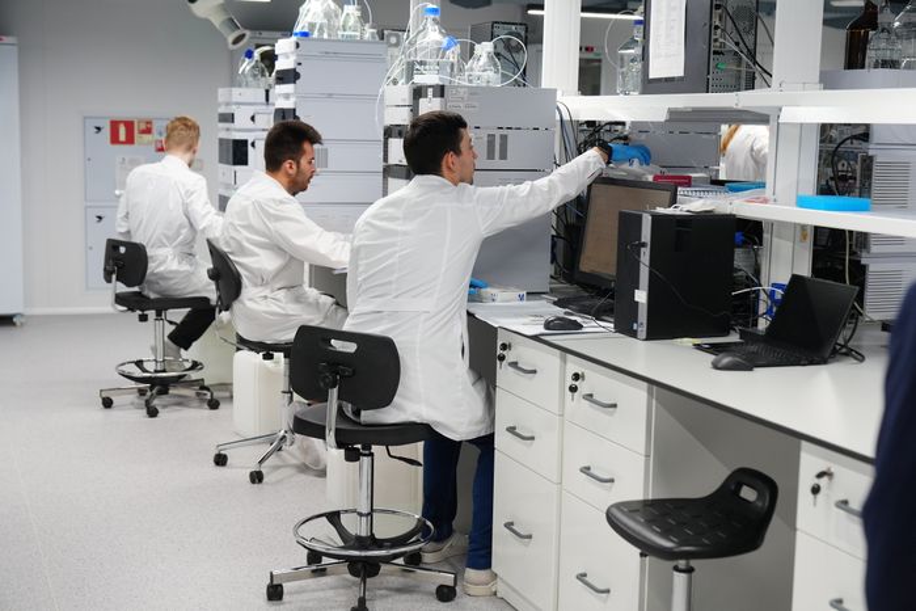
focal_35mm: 51
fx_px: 1298
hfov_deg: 38.9
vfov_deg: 26.5
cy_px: 306
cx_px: 458
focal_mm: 51
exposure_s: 1/250
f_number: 3.5
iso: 1250
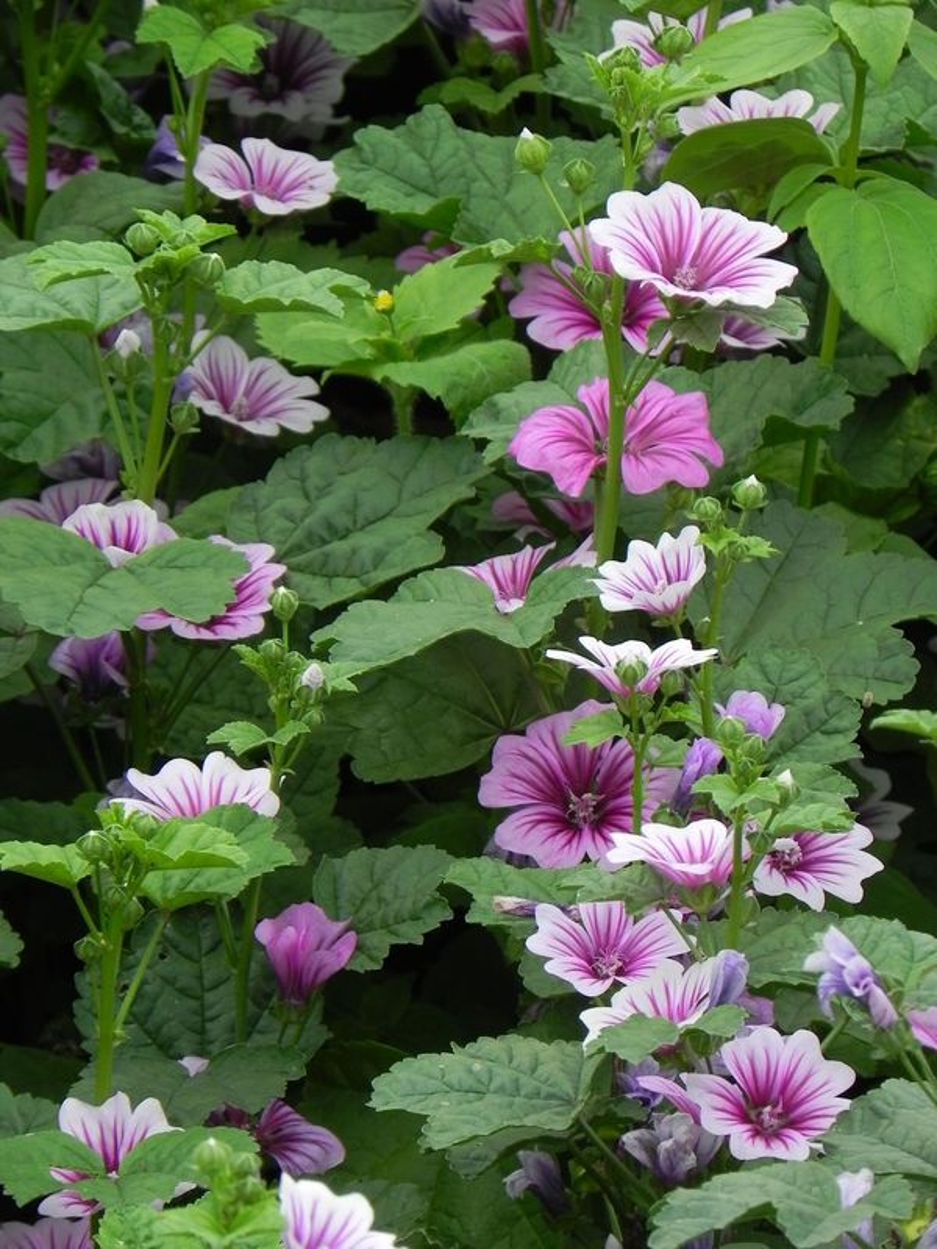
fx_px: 10503
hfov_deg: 5.1
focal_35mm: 291
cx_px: 468
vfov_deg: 6.8
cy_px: 624
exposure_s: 1/200
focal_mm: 51.8
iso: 160
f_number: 5
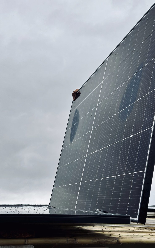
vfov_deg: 39.6
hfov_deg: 25.3
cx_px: 65
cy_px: 124
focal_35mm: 51
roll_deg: +0.0
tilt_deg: +23.9
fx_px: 345
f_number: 1.78
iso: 64
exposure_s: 1/1815
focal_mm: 6.86
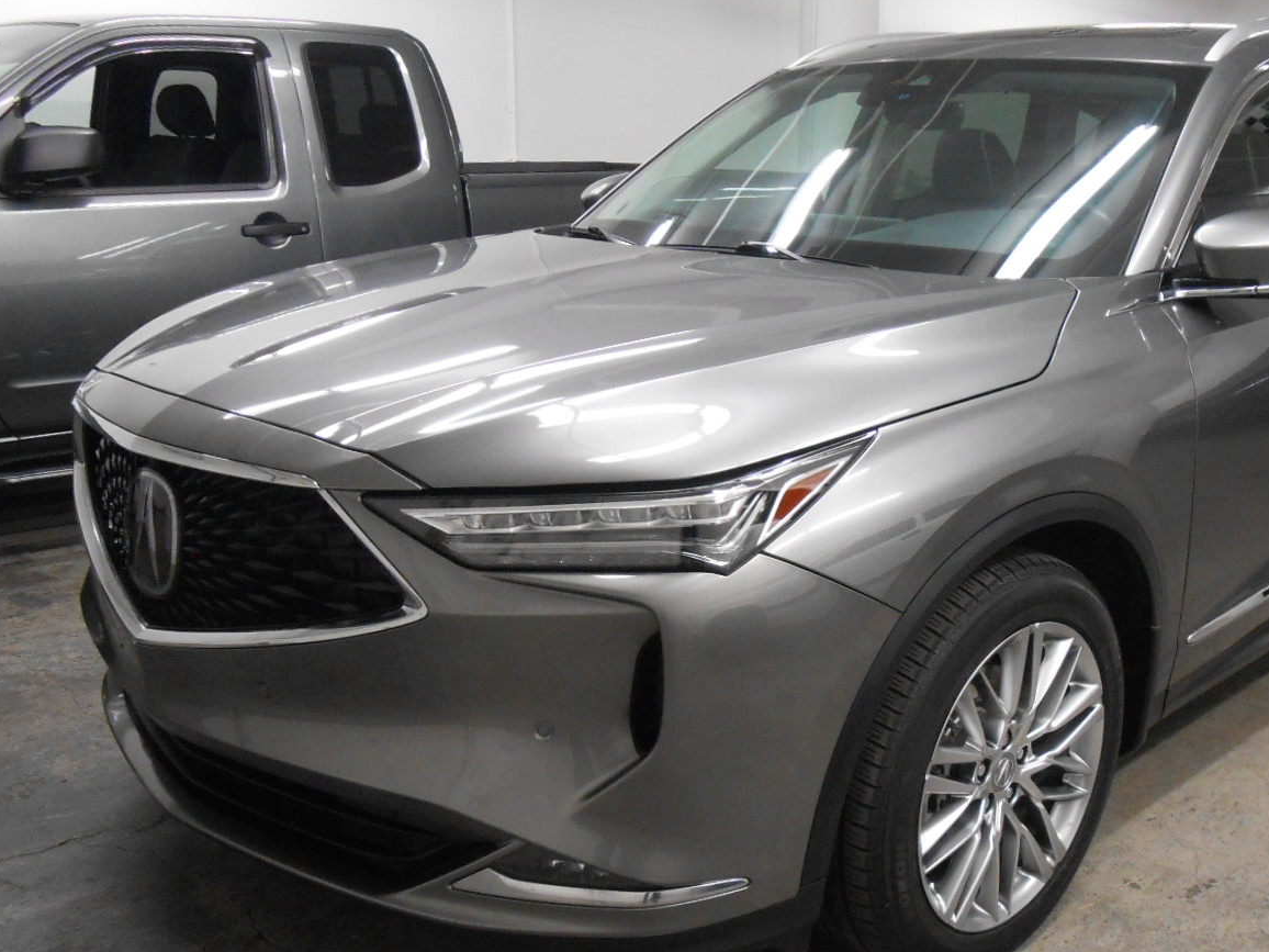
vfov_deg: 39.5
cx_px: 820
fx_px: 1320
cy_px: 567
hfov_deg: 50.6
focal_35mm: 36
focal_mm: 4.6
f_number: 3.5
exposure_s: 1/25
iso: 400
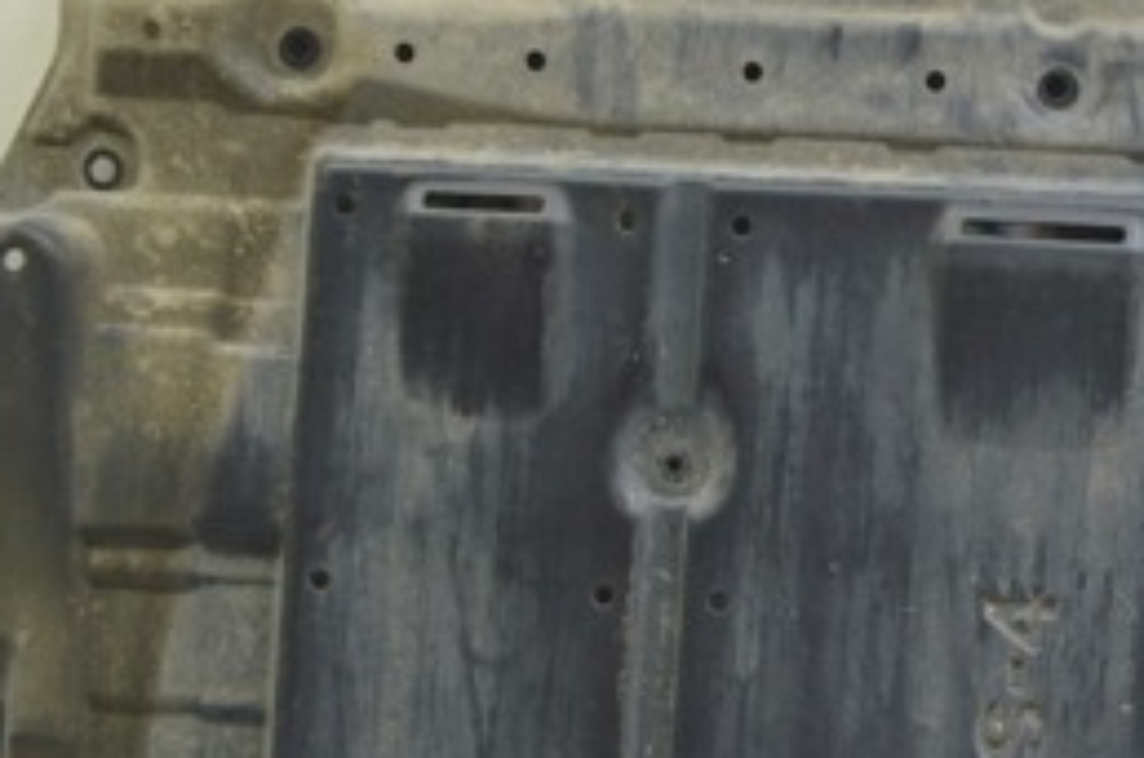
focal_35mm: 82
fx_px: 2601
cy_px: 756
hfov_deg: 24.1
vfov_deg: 16.3
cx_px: 1042
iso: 400
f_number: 5.6
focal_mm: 22
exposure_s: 1/20
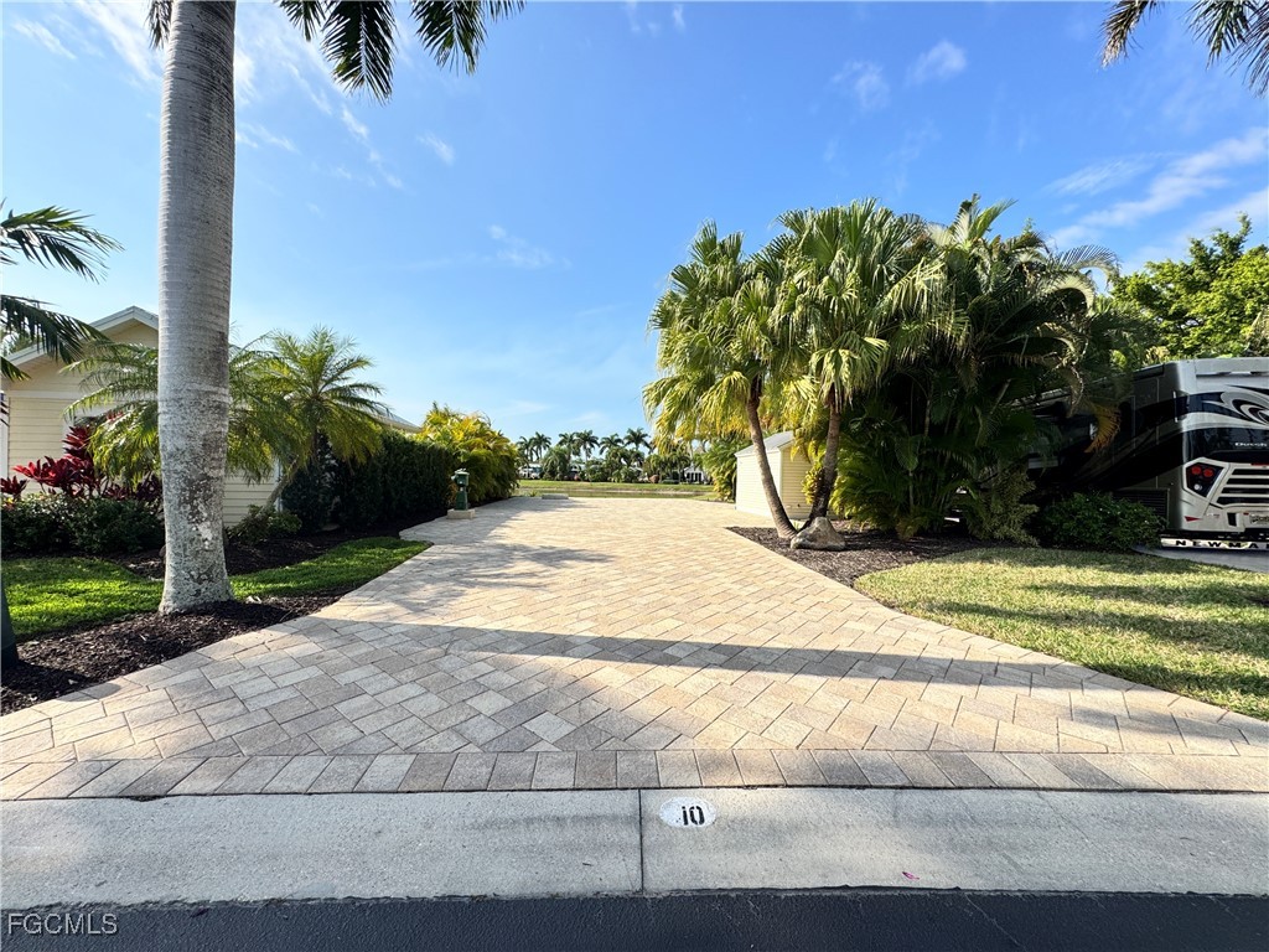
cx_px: 634
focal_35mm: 14
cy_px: 476
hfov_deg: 102.1
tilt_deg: +0.1
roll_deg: -1.7
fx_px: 513
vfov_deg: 85.7
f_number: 2.2
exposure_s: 1/1299
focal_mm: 2.22
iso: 50
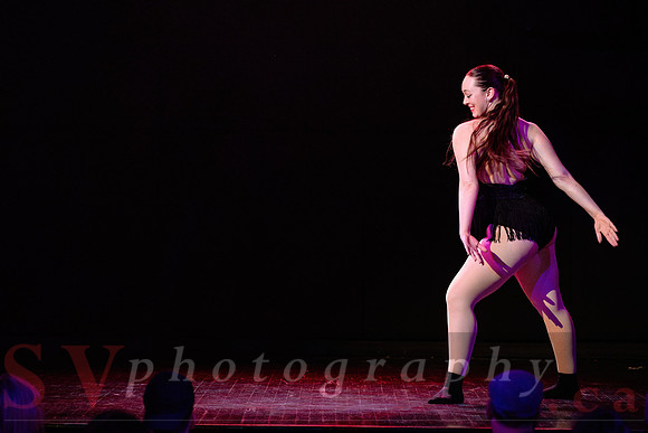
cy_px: 154
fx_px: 3133
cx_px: 308
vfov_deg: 7.9
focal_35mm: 174
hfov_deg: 11.8
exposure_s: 1/200
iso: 1600
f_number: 2.8
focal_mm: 135
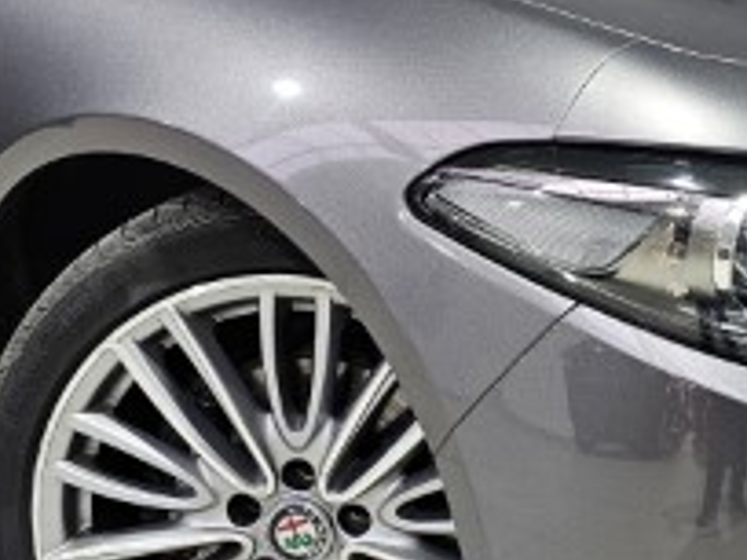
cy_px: 282
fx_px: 1554
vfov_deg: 20.4
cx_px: 428
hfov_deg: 27.0
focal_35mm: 72
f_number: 1.7
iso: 160
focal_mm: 6.3
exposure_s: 1/100
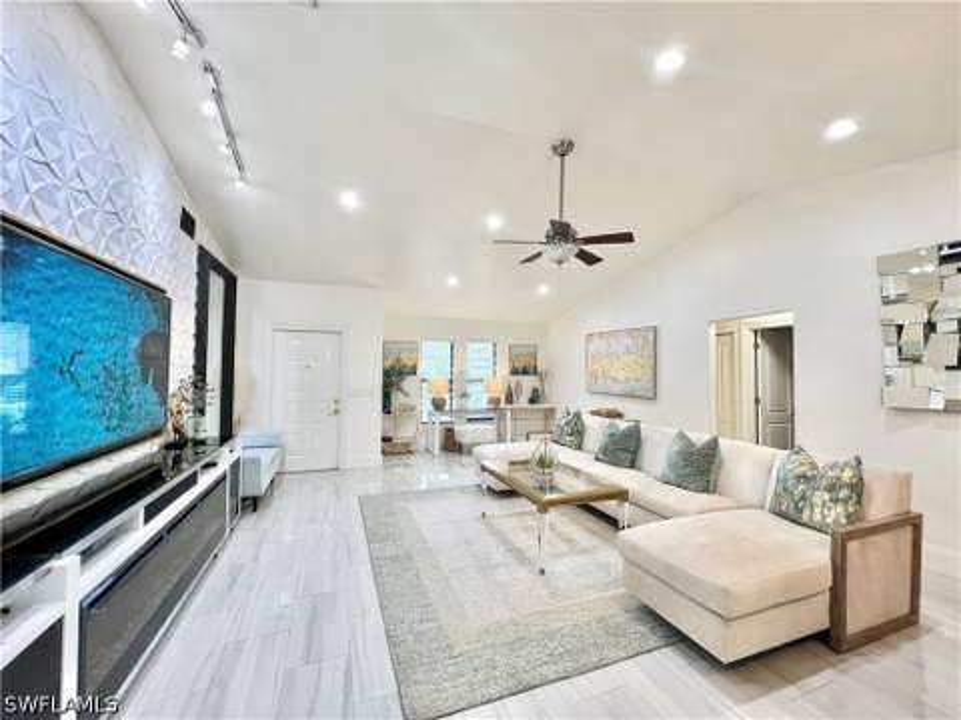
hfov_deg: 106.2
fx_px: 361
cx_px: 480
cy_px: 360
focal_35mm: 13
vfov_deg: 89.9
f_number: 1.8
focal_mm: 1.57
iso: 160
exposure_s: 1/120
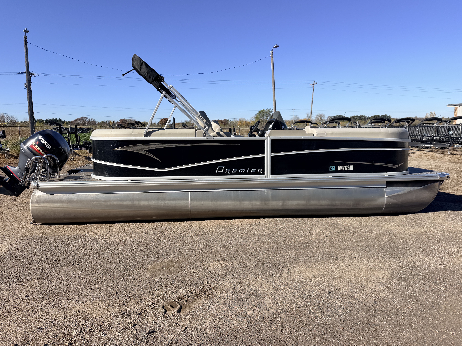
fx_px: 320
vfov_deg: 56.8
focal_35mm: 24
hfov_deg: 71.6
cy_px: 173
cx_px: 231
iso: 80
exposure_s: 1/5319
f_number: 1.78
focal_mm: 6.76
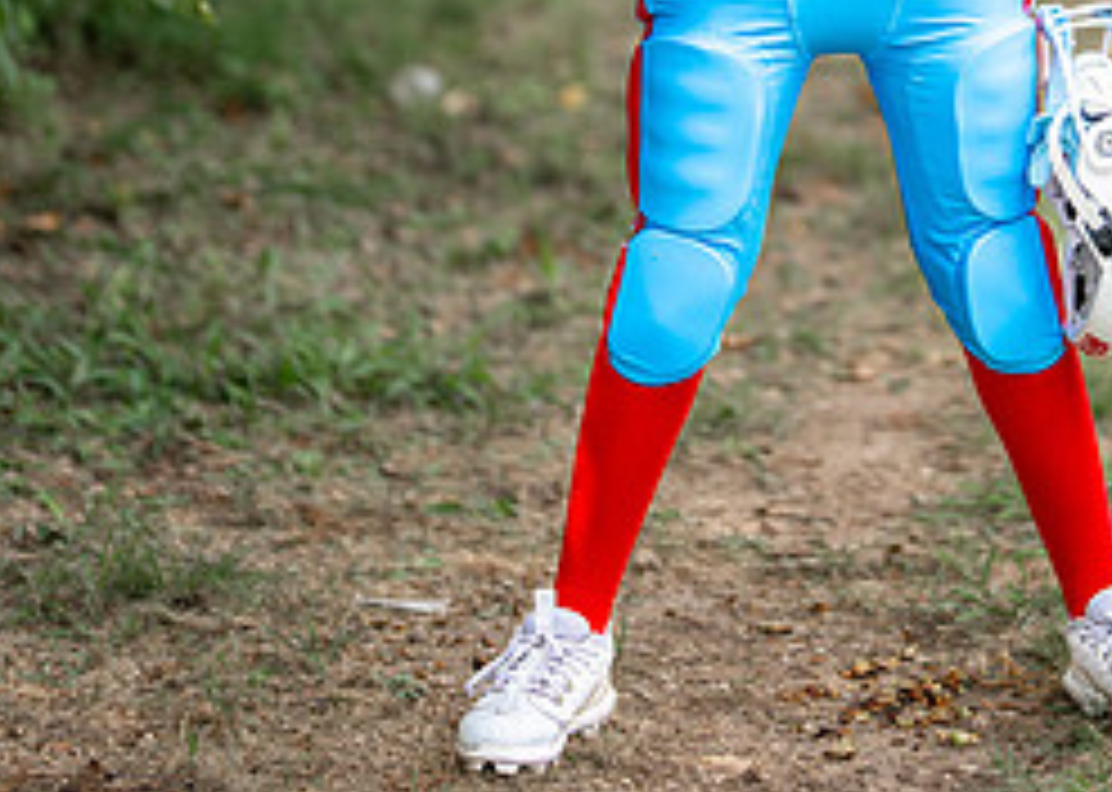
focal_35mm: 156
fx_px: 4923
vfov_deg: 9.1
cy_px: -197
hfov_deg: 12.8
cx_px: 920
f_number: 1.2
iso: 100
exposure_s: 1/2500
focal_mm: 50
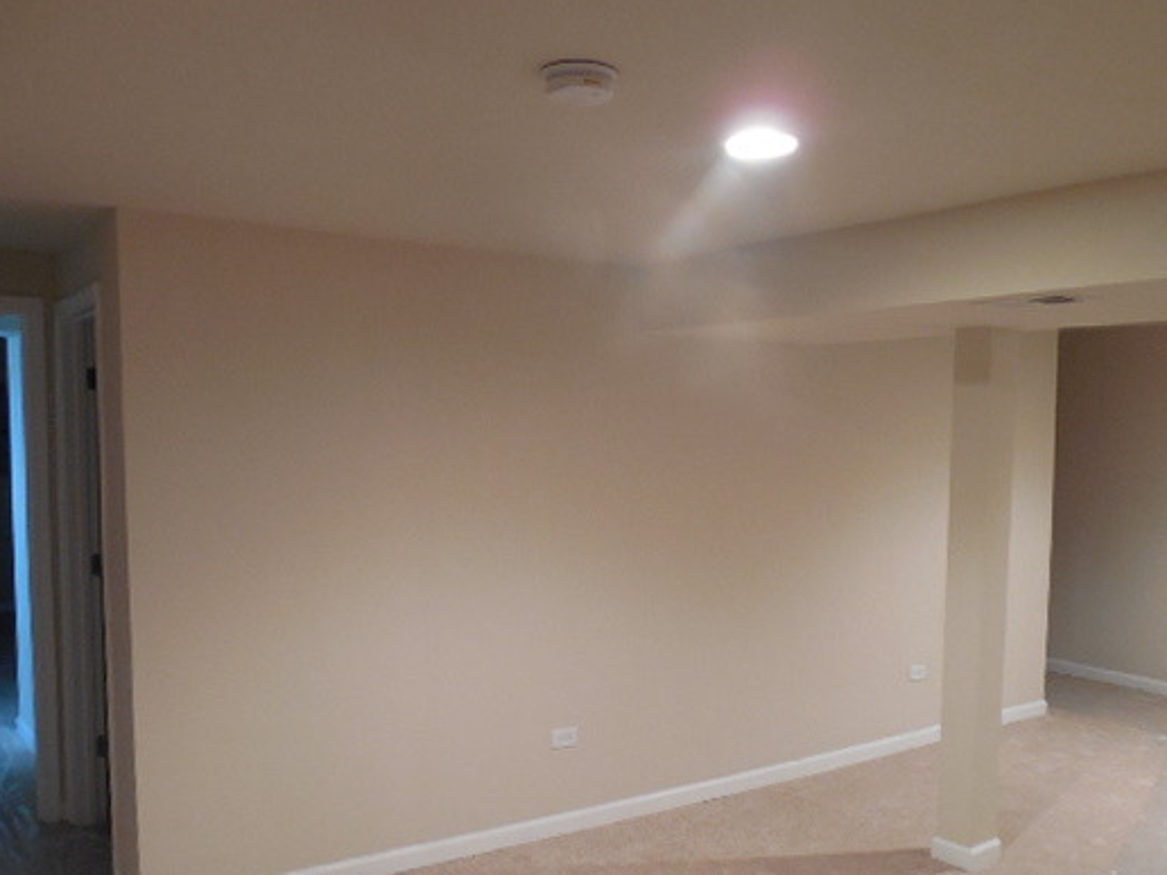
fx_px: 1045
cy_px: 522
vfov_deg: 45.2
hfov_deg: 58.3
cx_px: 622
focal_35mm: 31
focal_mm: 4.5
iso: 400
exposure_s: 1/10
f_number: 3.3
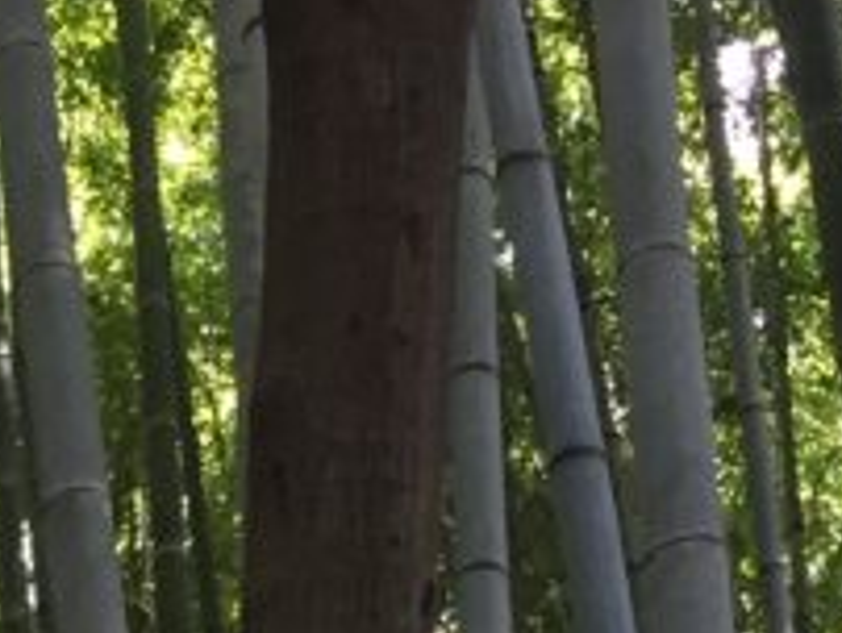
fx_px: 4189
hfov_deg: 10.7
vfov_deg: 7.9
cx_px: -700
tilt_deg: +21.3
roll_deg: -1.7
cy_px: 1653
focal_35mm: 172
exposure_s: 1/30
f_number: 2.2
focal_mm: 4.15
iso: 40
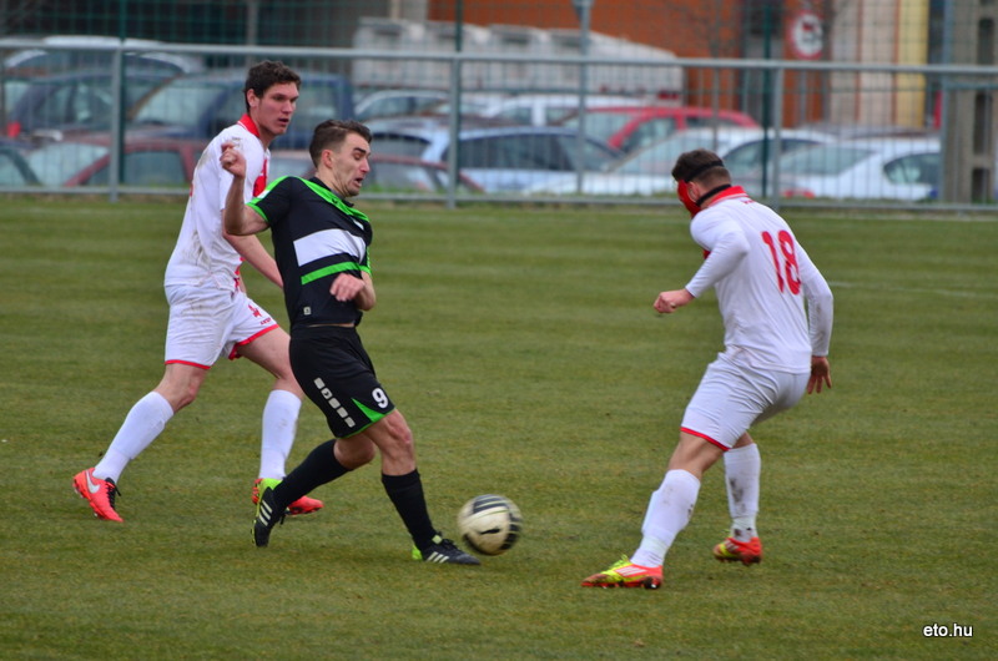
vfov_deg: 3.0
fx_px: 12450
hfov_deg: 4.6
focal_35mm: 450
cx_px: 499
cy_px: 330
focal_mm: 300
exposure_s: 1/400
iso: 500
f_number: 5.6
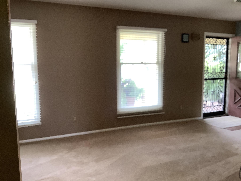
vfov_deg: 45.4
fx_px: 216
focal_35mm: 31
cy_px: 90
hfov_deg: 58.4
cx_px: 120
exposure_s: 1/60
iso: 100
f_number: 2.4
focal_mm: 3.3
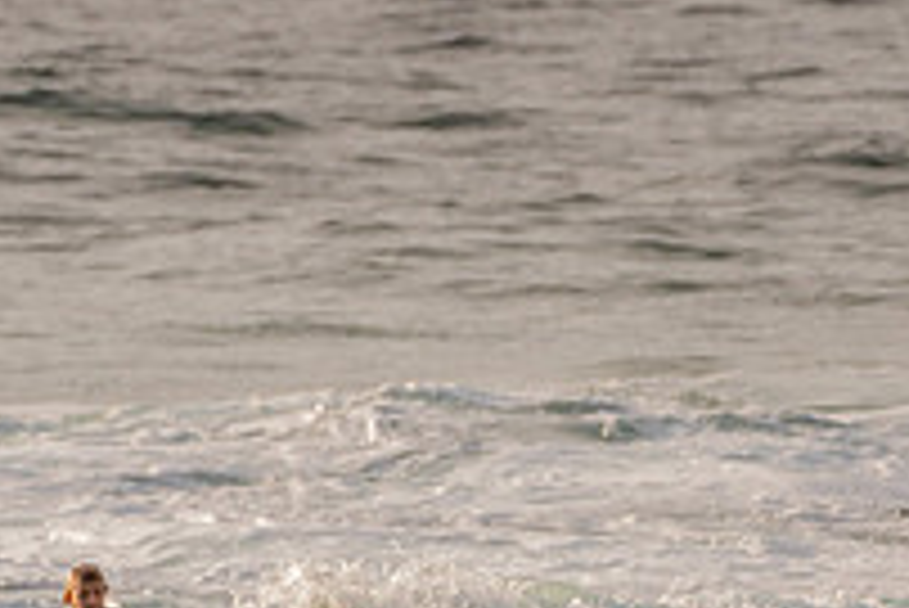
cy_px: 719
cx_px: 35
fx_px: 44420
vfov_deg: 0.8
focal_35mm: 1758
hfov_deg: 1.2
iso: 160
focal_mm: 500
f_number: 5.6
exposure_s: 1/2000
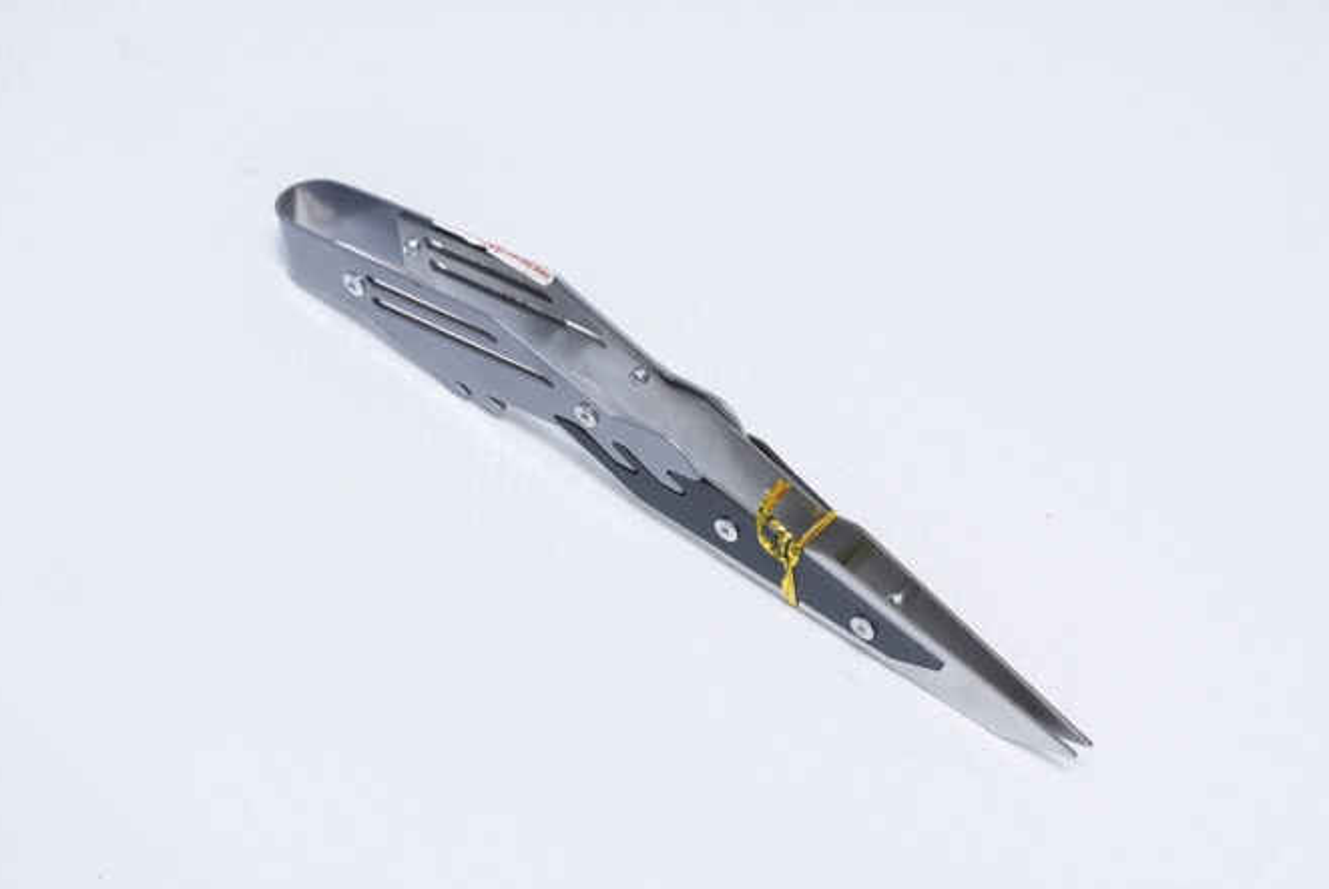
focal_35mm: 74
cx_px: 656
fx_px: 2735
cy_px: 466
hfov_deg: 27.3
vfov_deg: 18.5
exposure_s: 1/200
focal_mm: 70
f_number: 9
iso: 3200
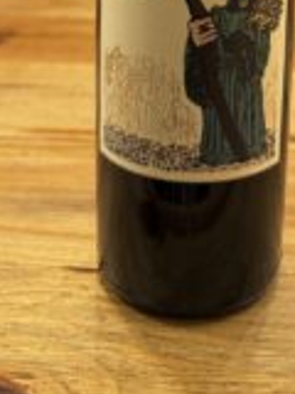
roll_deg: -0.8
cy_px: -131
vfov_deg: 25.3
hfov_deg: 22.5
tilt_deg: -5.4
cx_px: 192
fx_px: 739
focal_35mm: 65
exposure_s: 1/50
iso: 250
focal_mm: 6.76
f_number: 1.78
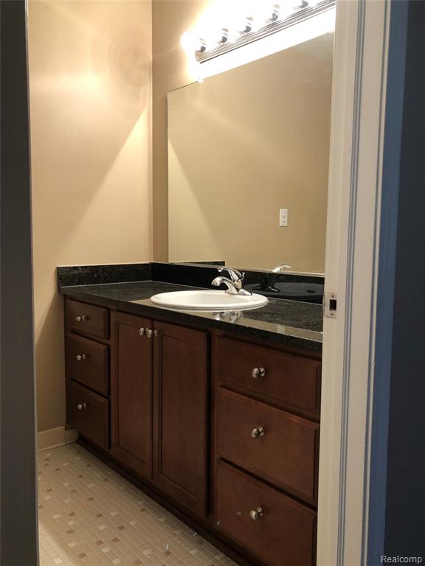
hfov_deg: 49.7
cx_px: 212
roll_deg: +0.4
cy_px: 283
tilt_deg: -4.0
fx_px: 458
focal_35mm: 28
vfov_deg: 63.4
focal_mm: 3.99
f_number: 1.8
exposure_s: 1/17
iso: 40
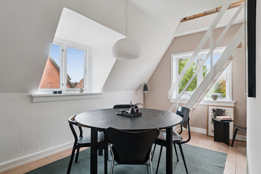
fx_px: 130
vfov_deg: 67.4
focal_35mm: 18
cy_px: 87
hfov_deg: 90.0
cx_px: 130
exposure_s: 1/2.5
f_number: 10
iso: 400
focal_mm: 12
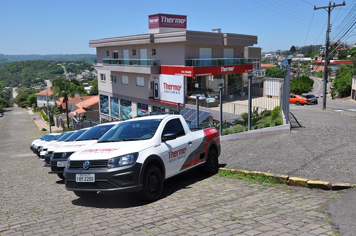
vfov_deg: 36.7
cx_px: 178
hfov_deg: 53.2
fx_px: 355
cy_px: 118
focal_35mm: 36
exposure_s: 1/400
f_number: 10
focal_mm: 24
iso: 200
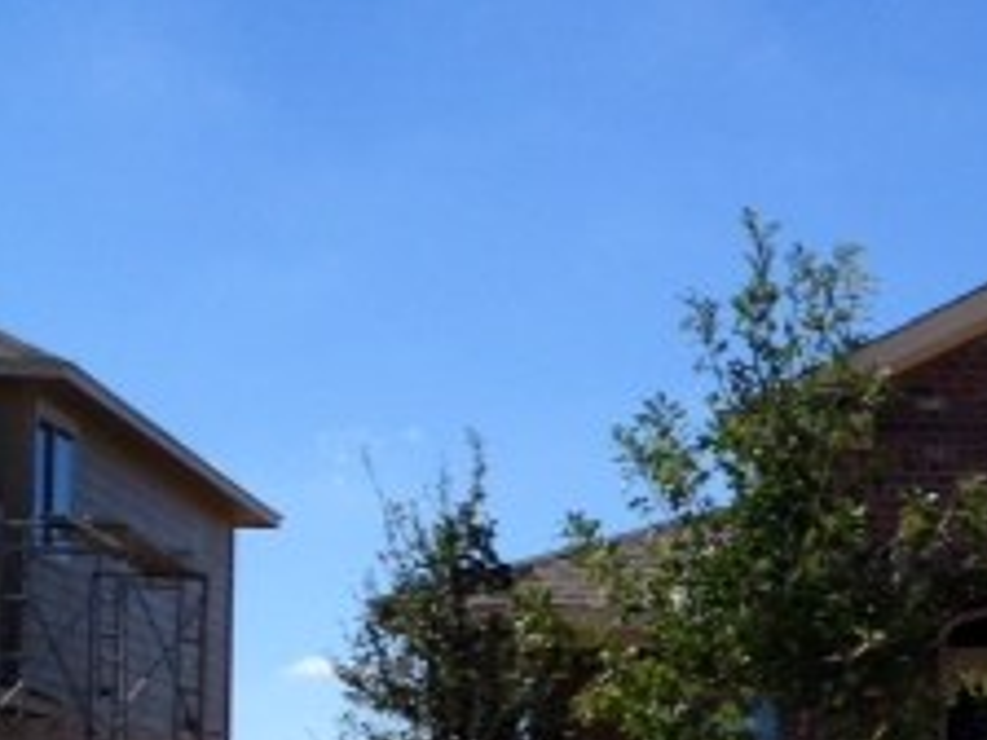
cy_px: 837
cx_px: 1397
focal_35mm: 100
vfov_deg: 14.4
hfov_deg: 17.9
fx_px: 2851
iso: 50
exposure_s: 1/2304
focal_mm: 4.28
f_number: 2.4
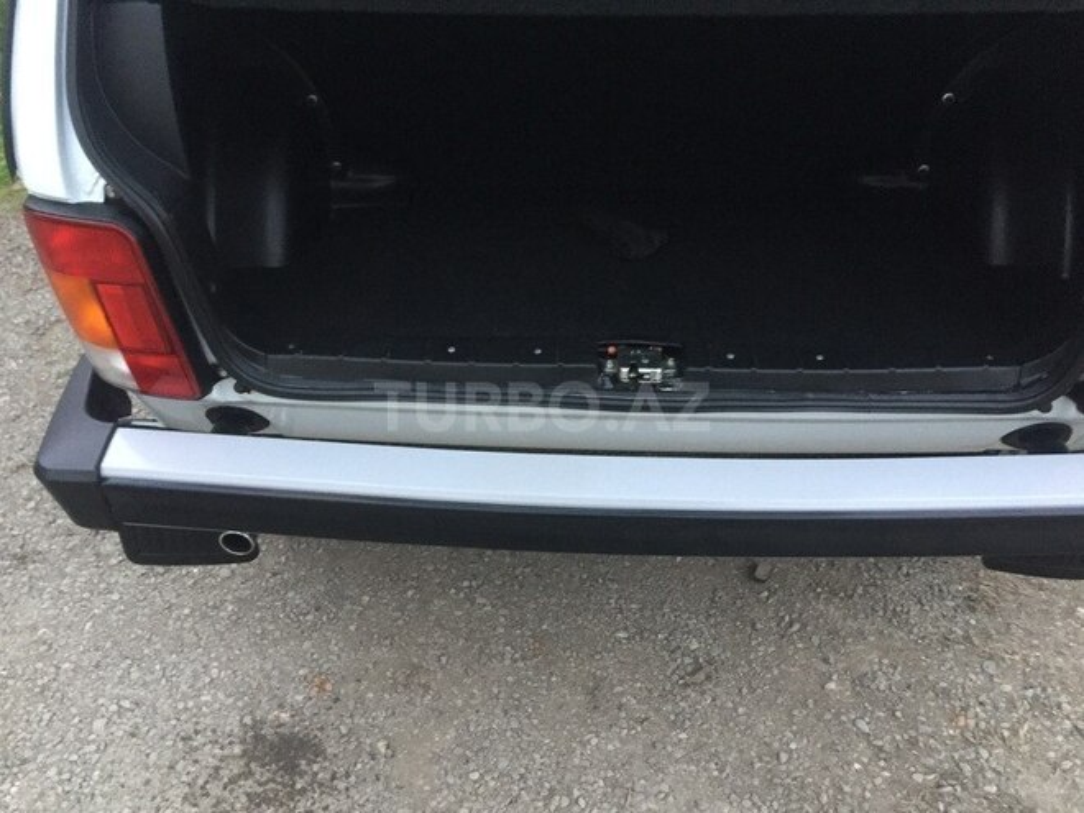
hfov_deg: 61.7
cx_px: 542
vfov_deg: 48.2
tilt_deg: -37.6
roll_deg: +0.6
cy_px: 406
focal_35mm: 29
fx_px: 908
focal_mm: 4.15
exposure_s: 1/33
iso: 250
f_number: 2.2
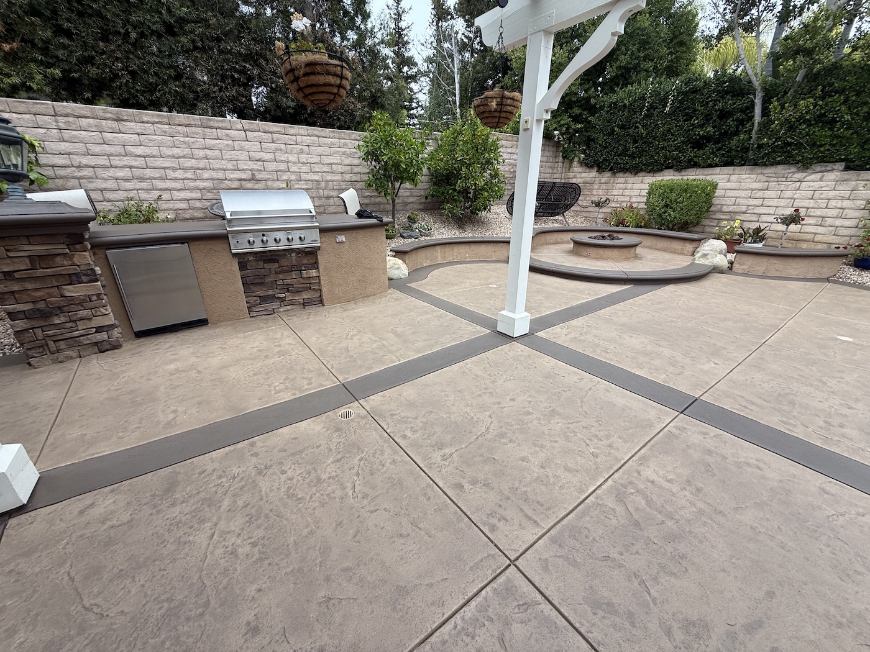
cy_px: 326
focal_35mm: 14
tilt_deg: -20.8
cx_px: 435
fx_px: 352
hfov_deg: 102.1
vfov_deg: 85.7
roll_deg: +0.4
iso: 50
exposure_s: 1/170
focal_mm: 2.22
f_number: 2.2
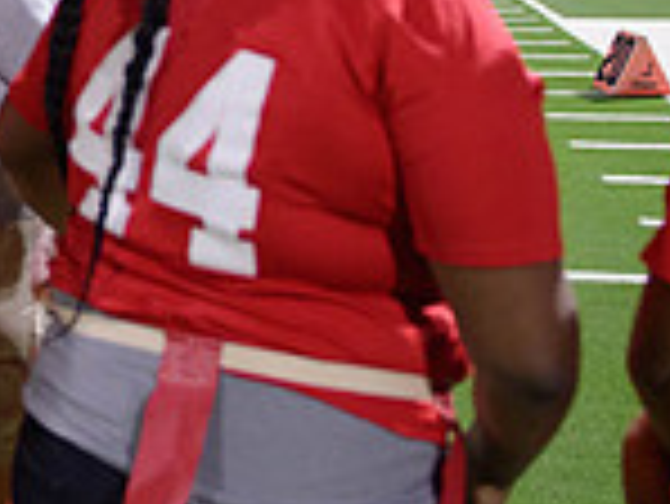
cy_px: -79
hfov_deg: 19.8
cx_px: -234
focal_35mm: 90
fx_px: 1743
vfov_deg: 15.9
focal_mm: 24
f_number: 2.8
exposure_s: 1/320
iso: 3200
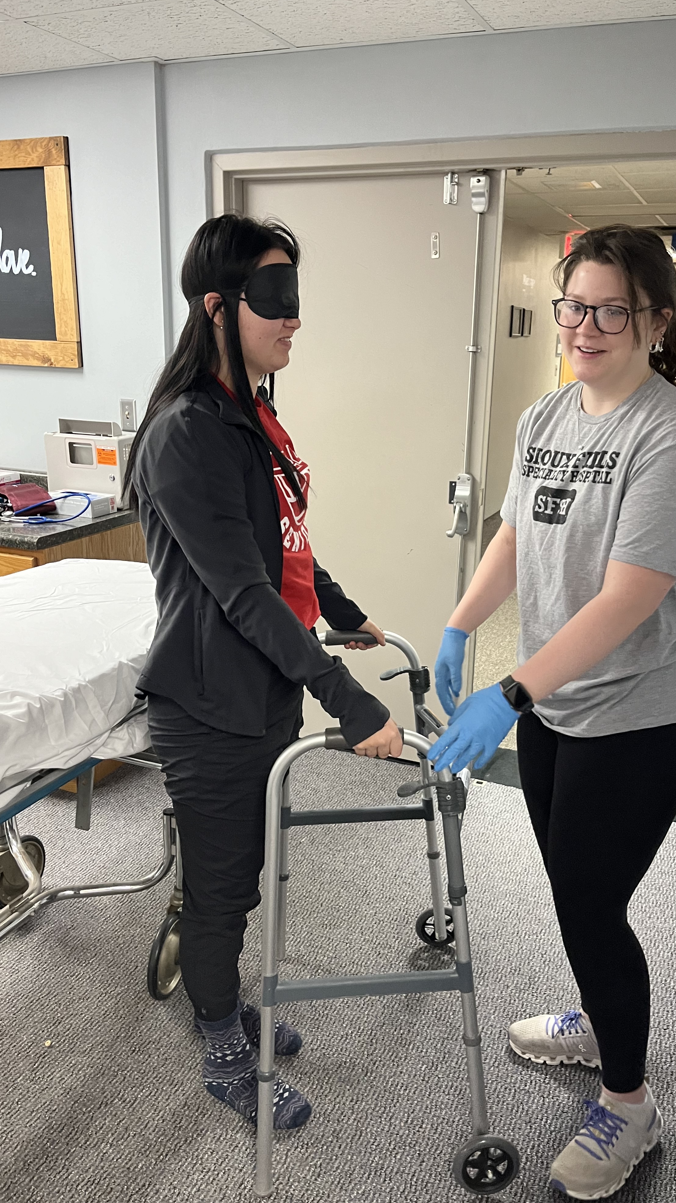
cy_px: 597
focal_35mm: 29
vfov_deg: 66.1
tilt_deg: -16.9
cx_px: 374
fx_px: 924
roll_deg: -1.2
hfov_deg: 40.1
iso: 320
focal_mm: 5.1
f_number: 1.6
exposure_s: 1/60
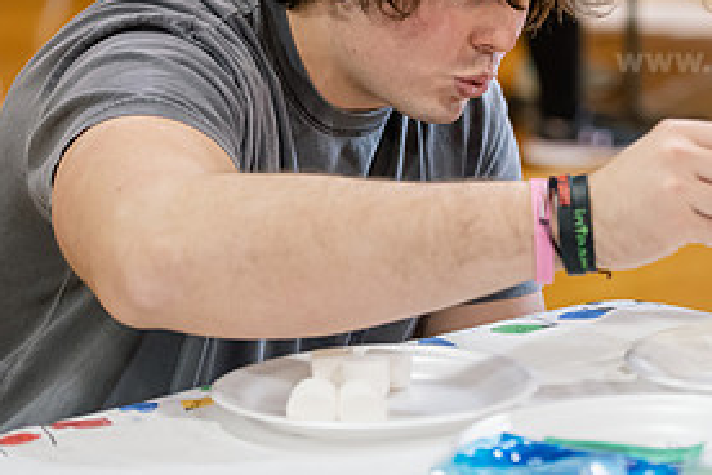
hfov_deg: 10.9
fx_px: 3738
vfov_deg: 7.3
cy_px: 115
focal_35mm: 189
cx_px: 498
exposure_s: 1/160
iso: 1250
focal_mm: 90
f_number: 3.2
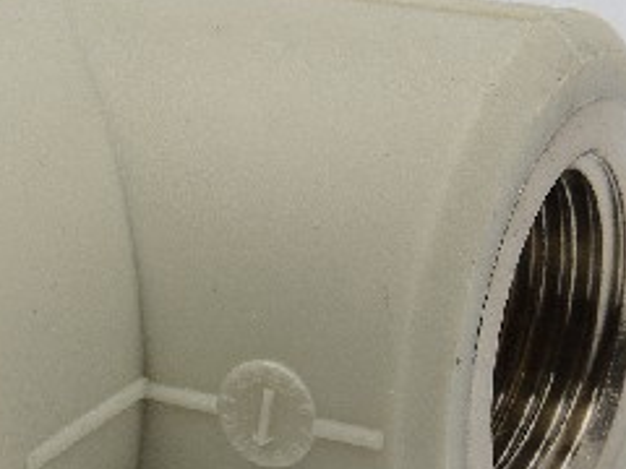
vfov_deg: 8.4
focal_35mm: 176
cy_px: 310
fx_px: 3183
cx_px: 60
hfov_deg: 11.2
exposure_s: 1/320
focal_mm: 14.1
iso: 100
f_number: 8
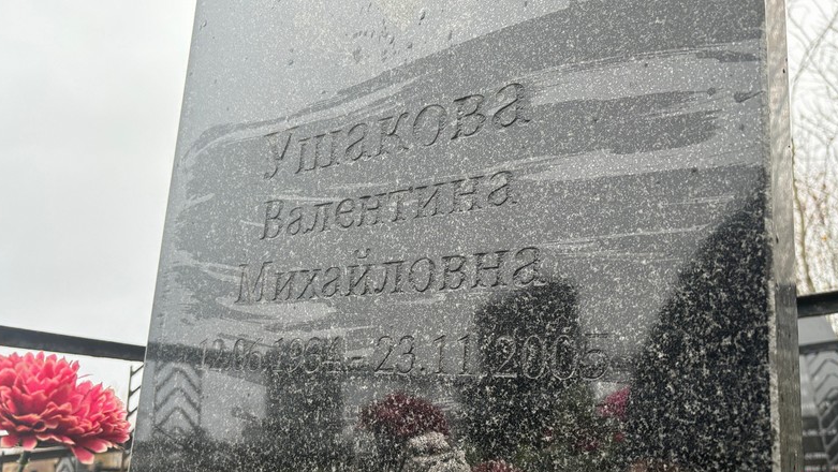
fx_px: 645
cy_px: 287
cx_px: 414
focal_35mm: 29
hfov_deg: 66.0
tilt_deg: +15.5
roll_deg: +4.2
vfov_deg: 40.0
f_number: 1.6
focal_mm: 5.96
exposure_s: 1/165
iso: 64
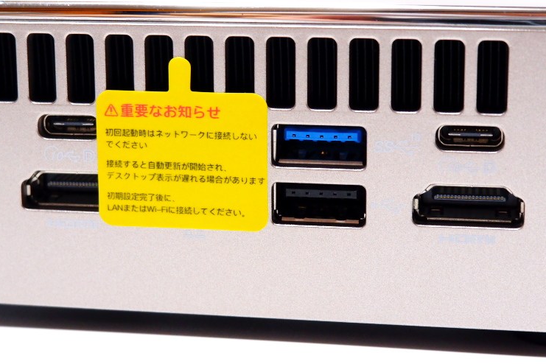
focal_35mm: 85
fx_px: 1289
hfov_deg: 23.9
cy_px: 144
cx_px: 251
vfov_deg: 16.1
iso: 640
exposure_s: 1/42
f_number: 4.5
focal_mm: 28
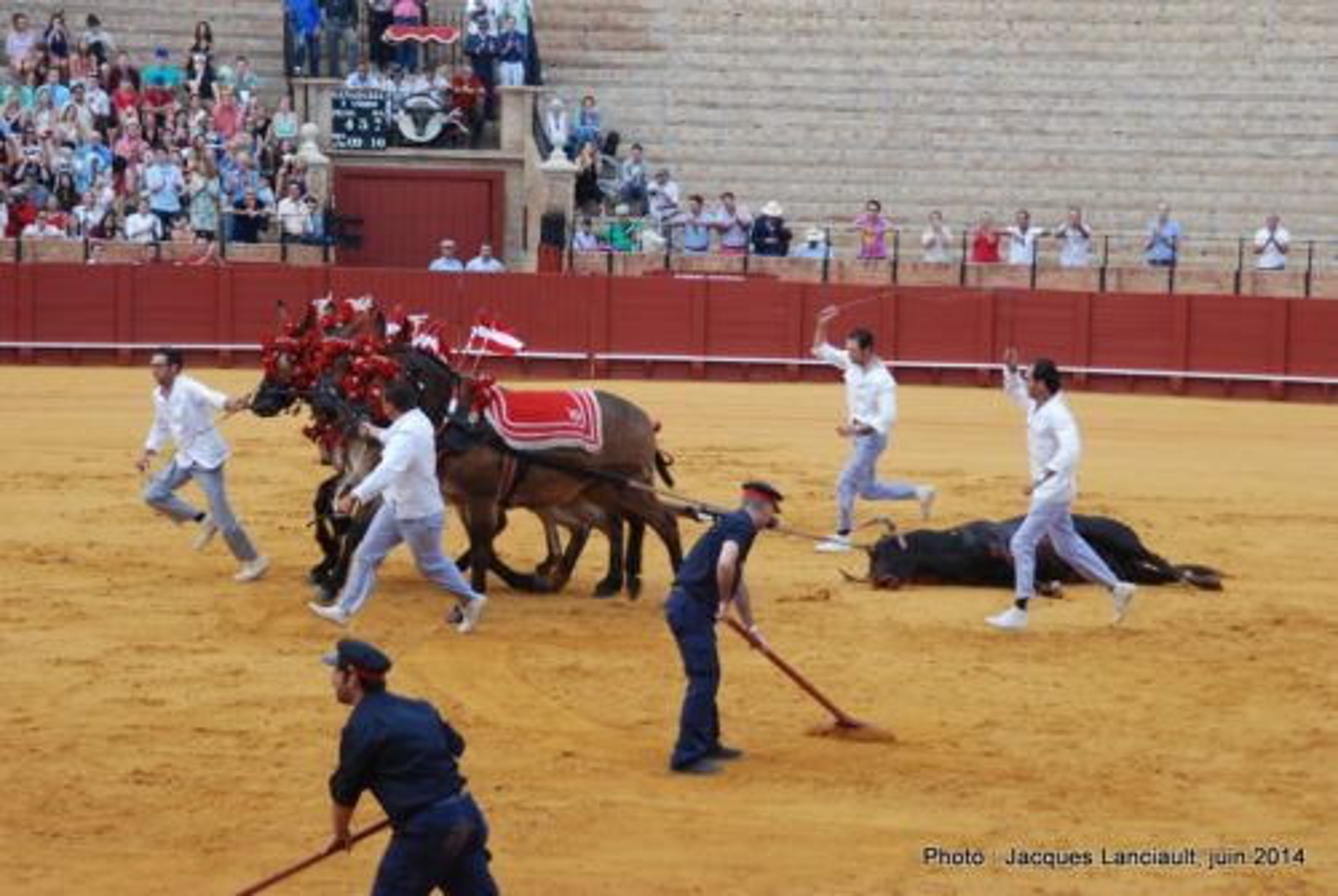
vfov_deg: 13.1
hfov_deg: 19.4
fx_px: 3908
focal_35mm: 105
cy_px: 448
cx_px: 669
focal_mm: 70
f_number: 4.8
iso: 400
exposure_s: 1/250
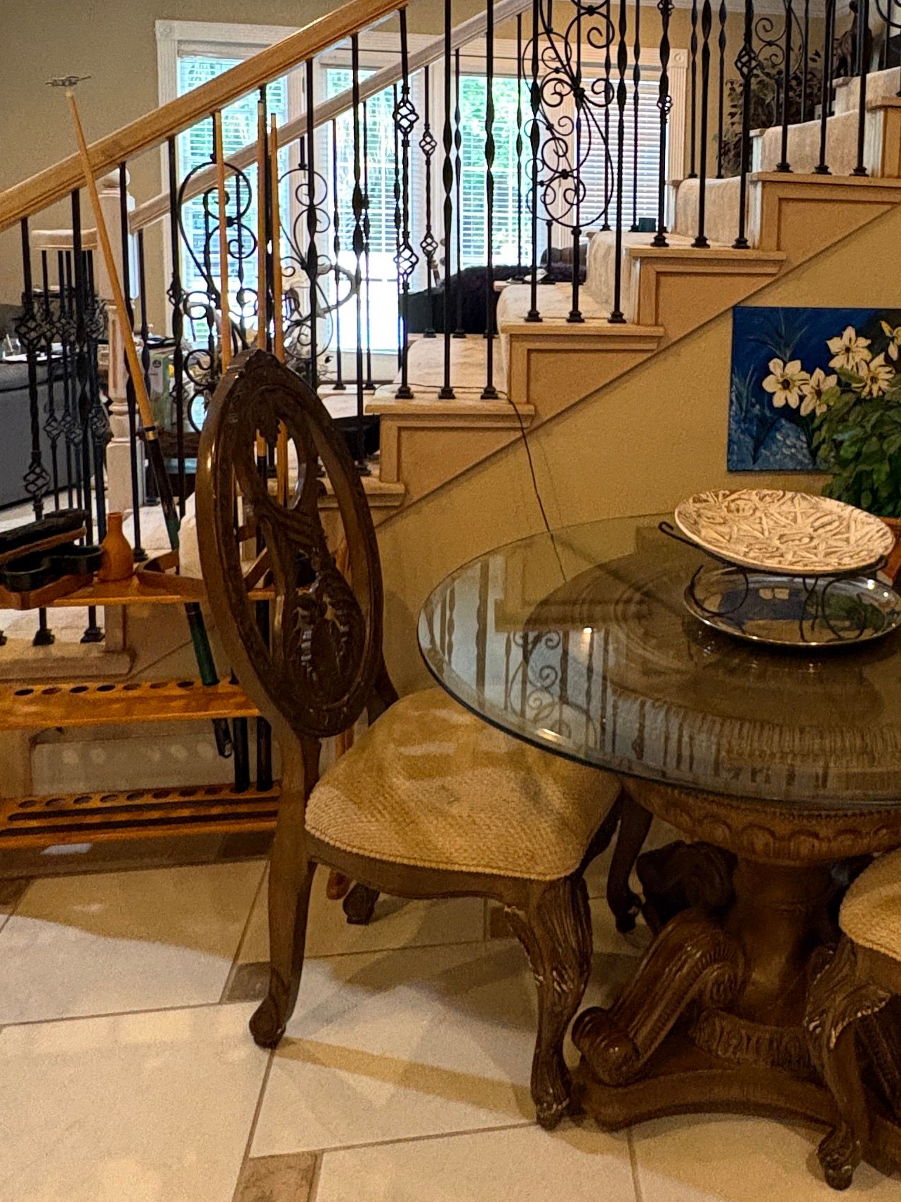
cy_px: 341
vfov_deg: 53.5
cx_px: 716
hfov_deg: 41.2
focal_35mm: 33
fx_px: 1145
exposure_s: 1/60
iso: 640
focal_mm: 2.22
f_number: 2.2
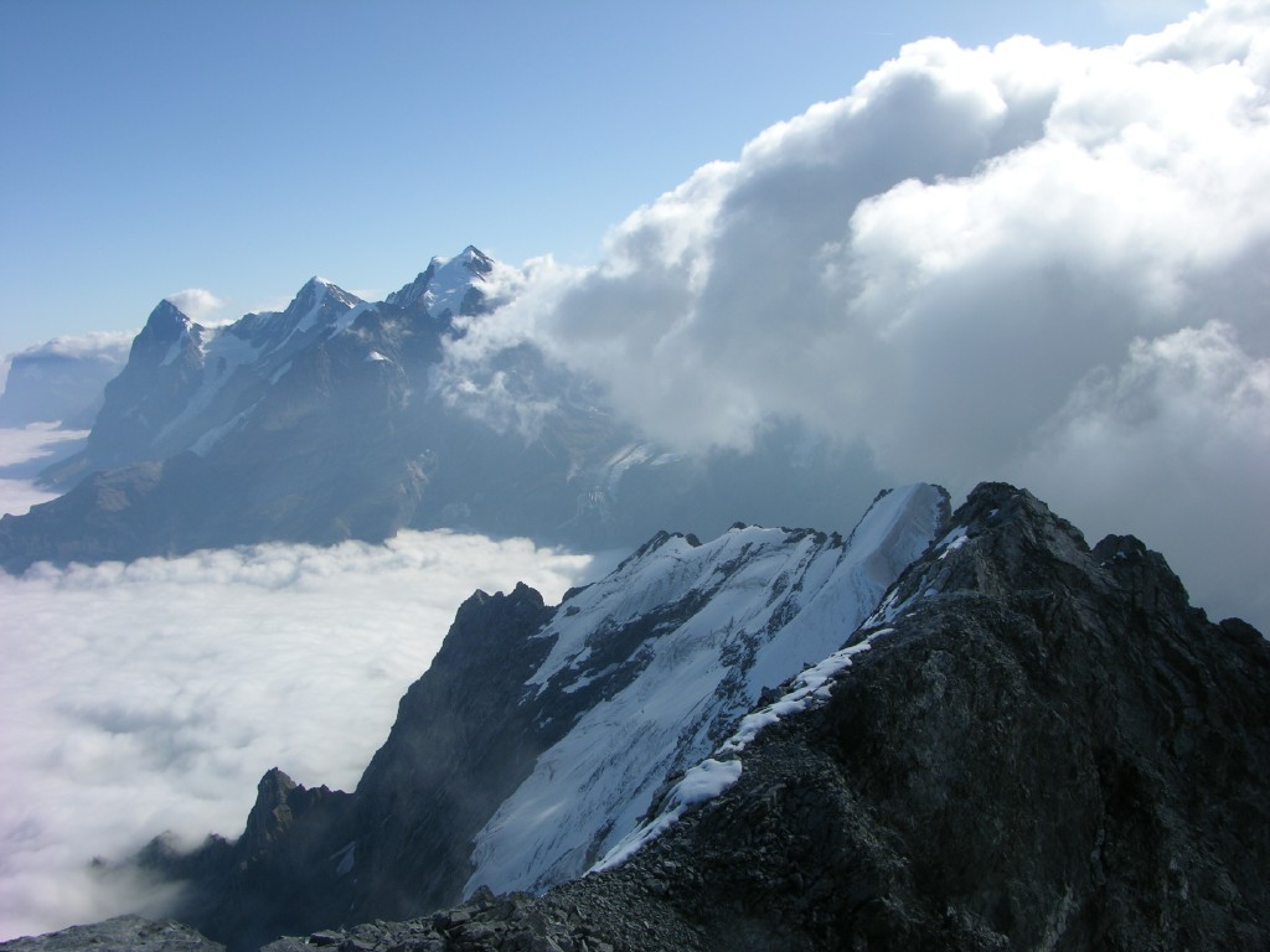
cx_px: 635
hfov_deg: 52.6
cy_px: 476
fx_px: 1284
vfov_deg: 40.7
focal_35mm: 35
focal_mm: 8.9
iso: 50
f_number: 7.1
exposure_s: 1/323
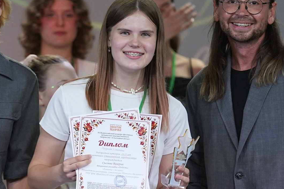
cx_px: 116
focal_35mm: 698
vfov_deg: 2.0
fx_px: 5508
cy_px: 109
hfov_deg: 3.0
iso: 1000
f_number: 2.8
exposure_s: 1/250
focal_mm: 194
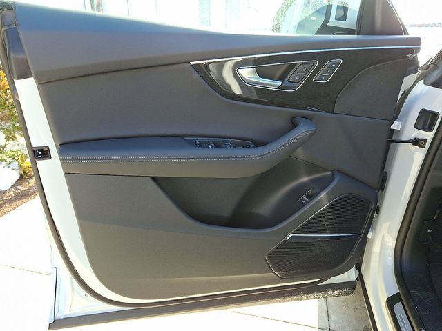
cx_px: 221
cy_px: 166
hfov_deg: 69.4
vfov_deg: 54.9
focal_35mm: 25
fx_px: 319
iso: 25
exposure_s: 1/145
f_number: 1.8
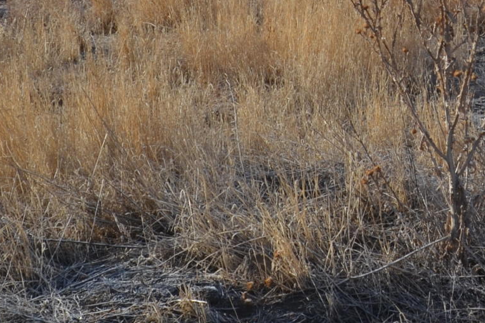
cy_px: -62
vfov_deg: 8.2
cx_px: 590
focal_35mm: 165
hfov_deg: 12.2
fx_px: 2222
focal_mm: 28
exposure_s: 1/200
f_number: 7.1
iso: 100
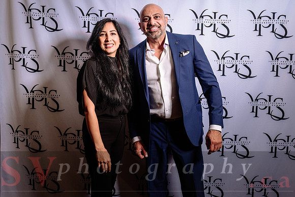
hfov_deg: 54.9
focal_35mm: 35
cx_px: 148
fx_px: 284
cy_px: 87
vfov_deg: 38.2
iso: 500
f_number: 2.8
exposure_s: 1/160
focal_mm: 31
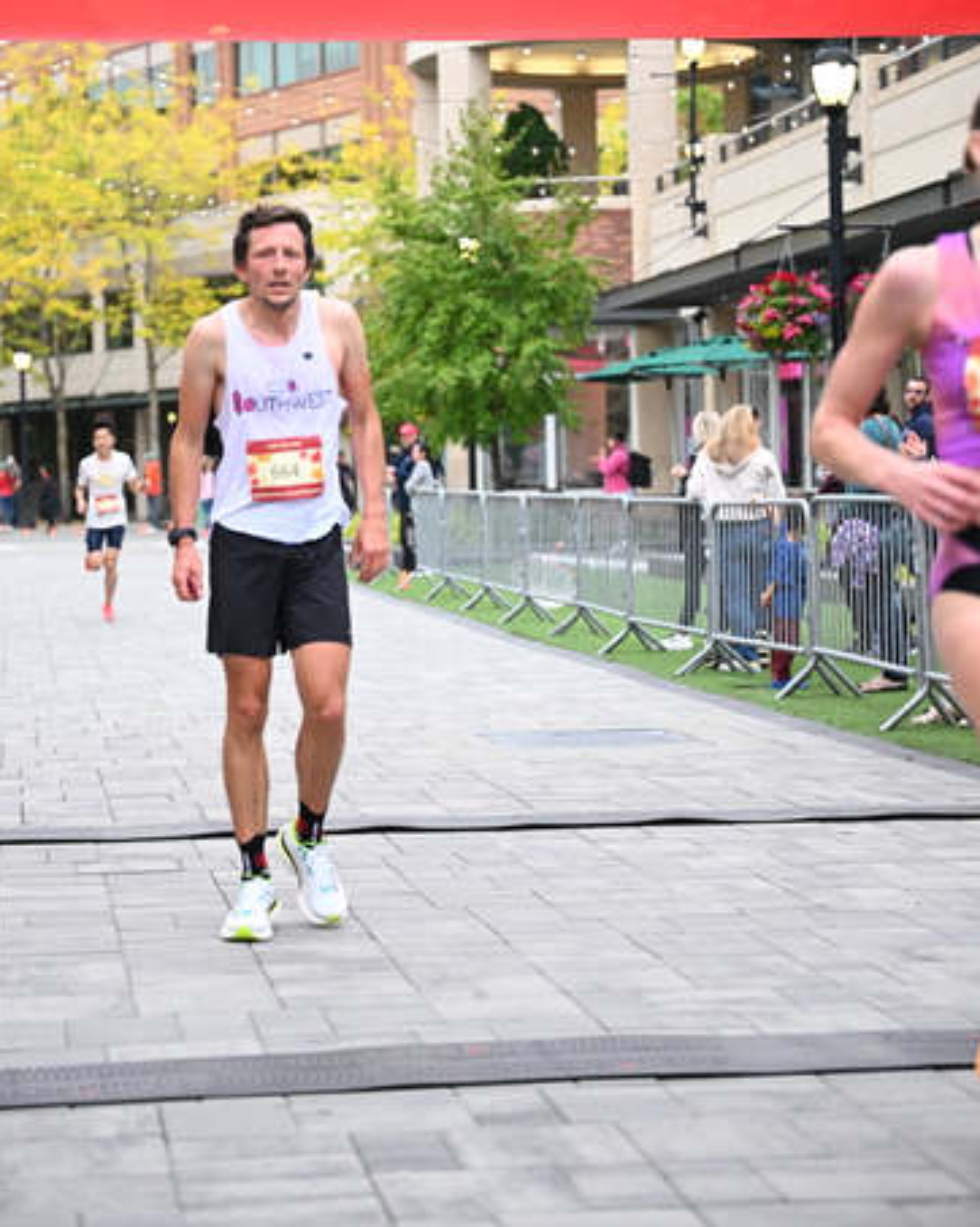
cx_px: 489
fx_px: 2939
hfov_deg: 18.9
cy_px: 485
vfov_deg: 23.5
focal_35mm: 81
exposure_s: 1/1000
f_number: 2.8
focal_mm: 71
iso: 1600
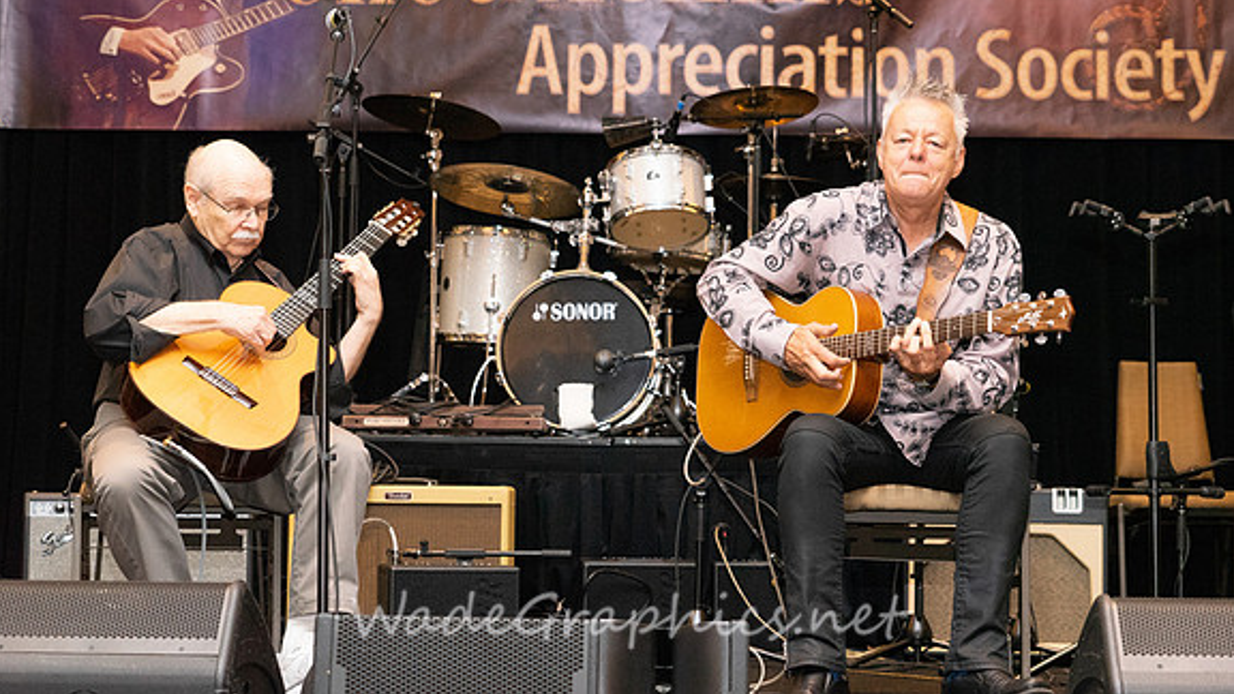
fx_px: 2487
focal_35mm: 76
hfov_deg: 27.9
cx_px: 615
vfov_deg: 15.9
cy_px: 340
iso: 6400
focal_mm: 72
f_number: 6.3
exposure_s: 1/200
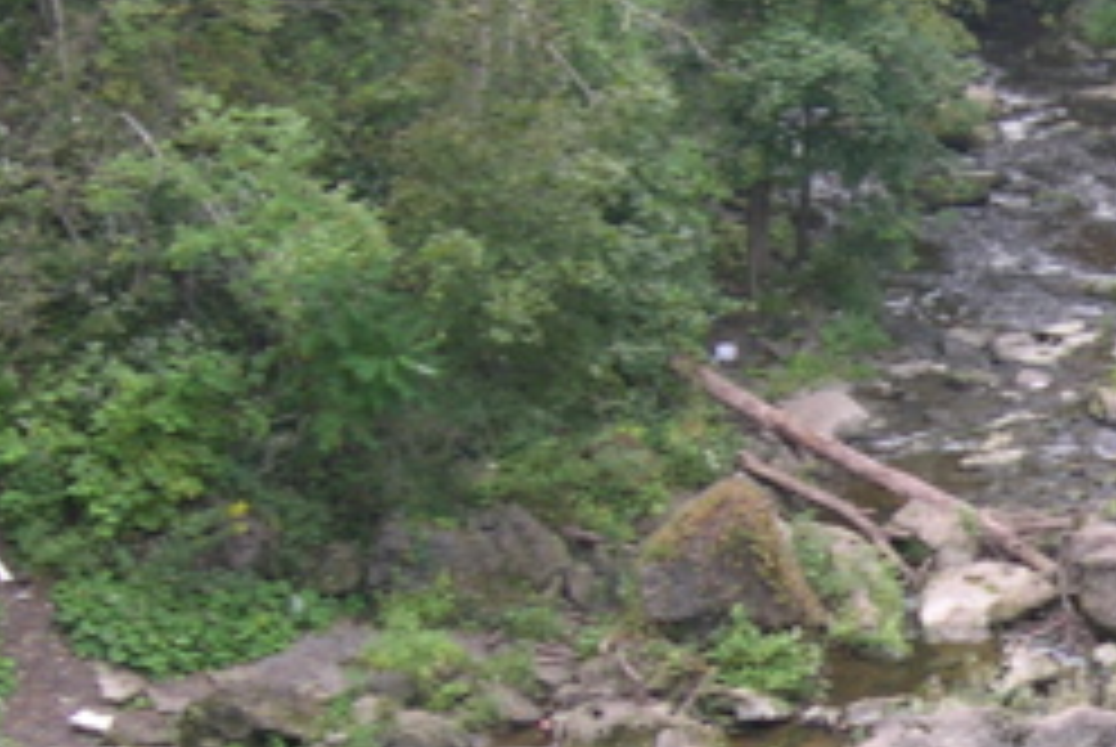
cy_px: 580
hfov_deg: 18.3
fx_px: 3290
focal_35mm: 106
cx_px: 1305
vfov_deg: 12.9
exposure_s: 1/57
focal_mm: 8
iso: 100
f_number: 2.8
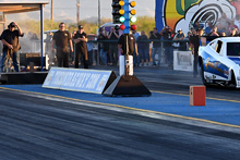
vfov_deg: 5.8
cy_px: 29
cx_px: 63
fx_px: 1594
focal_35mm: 239
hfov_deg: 8.6
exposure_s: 1/800
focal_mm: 70
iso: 400
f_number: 3.5
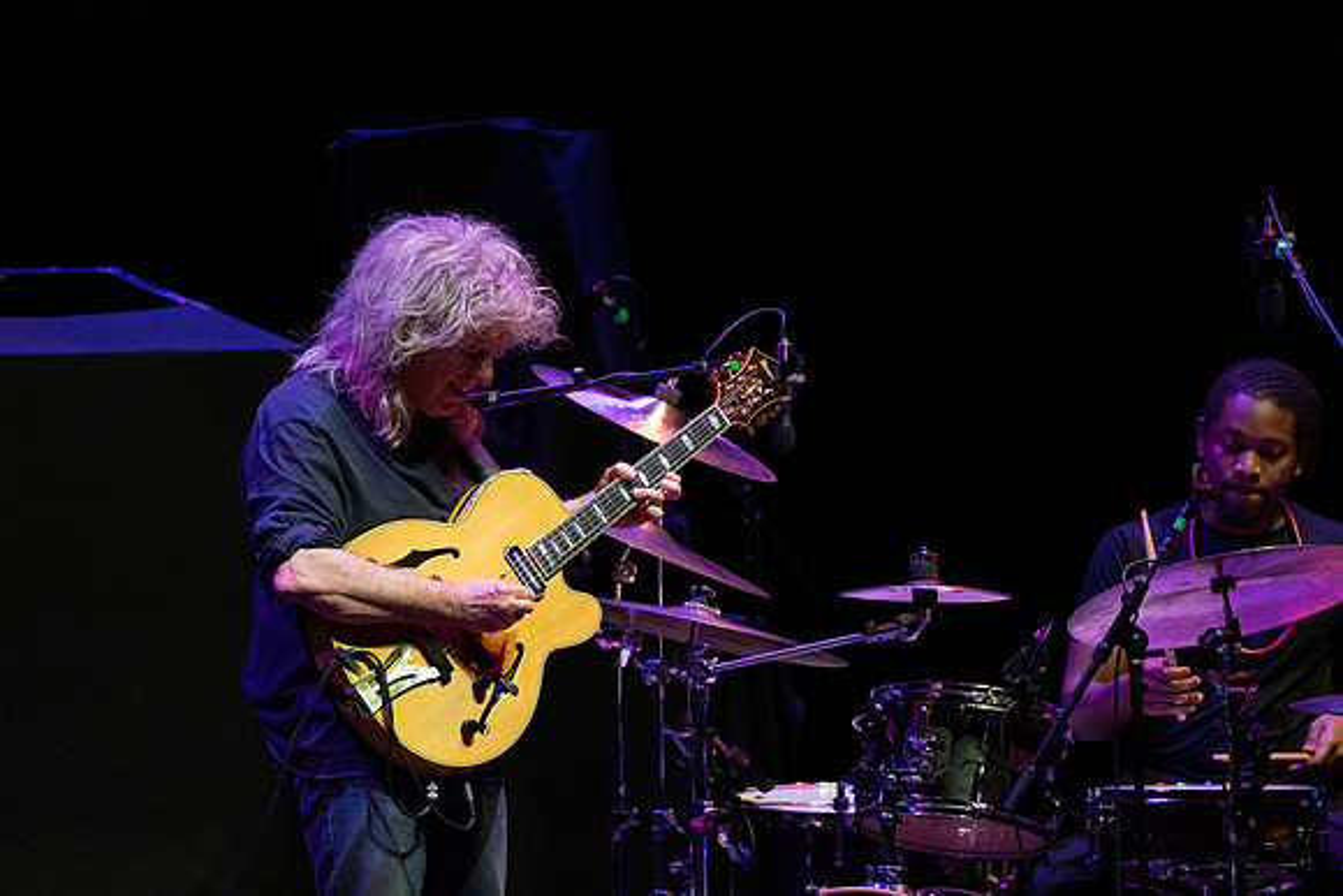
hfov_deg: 5.2
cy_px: 448
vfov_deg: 3.4
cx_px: 672
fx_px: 14925
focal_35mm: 400
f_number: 7.1
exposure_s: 1/320
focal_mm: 400
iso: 3200
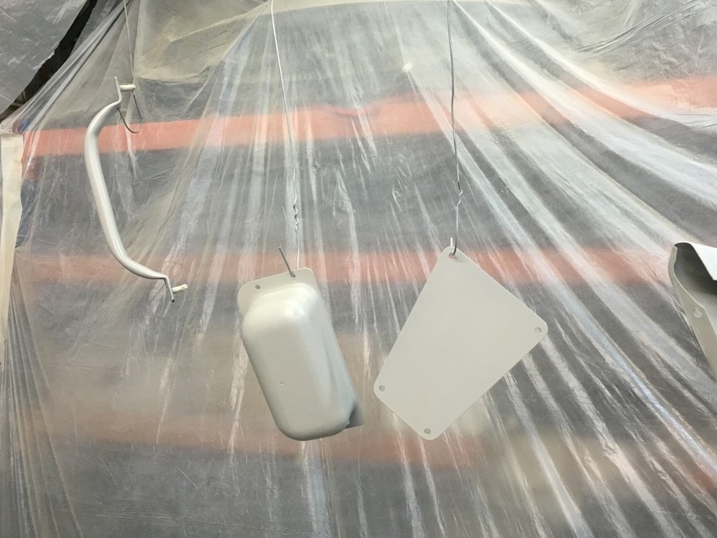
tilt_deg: -1.8
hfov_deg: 52.4
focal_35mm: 35
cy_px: 261
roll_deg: +0.9
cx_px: 410
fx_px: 725
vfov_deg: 40.7
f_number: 2.2
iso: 50
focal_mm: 4.15
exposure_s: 1/33
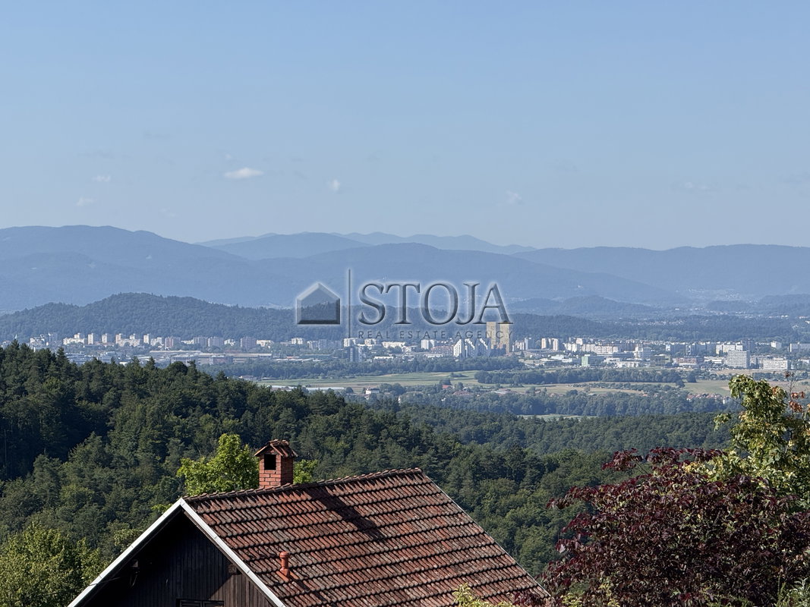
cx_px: 405
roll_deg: +0.1
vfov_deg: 12.3
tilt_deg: +1.5
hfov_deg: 16.4
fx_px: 2808
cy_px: 304
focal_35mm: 120
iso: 50
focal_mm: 15.66
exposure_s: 1/1866
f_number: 2.8
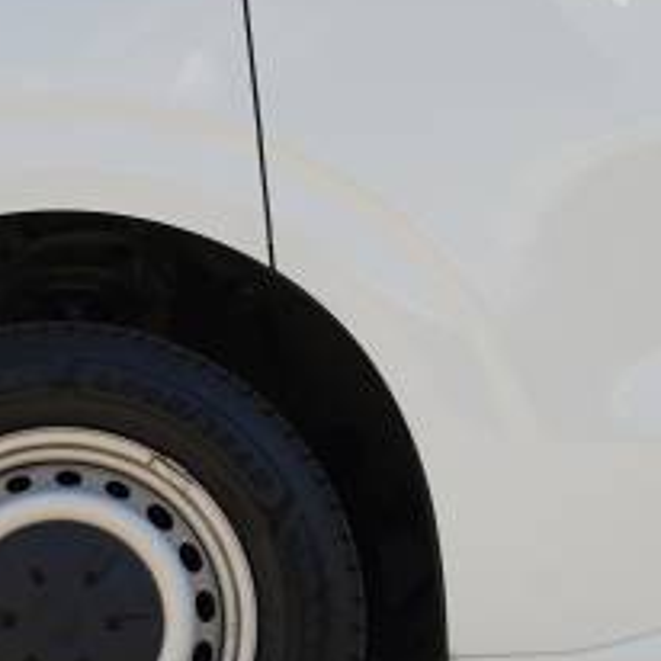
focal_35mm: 164
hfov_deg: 10.6
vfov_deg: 10.6
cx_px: 48
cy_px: 485
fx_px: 3543
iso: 100
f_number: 4.5
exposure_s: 1/320
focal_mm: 62
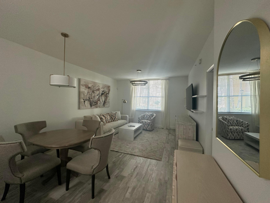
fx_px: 109
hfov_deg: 102.1
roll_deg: -0.7
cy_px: 102
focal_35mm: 14
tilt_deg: -0.4
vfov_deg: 85.7
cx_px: 135
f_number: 2.2
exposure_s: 1/120
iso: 250
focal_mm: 2.22
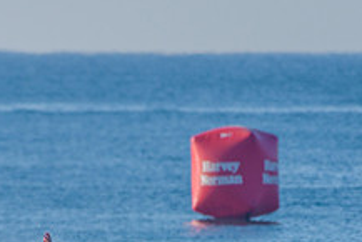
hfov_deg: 1.5
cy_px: 305
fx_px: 13463
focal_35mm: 1338
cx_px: 10
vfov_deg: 1.0
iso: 220
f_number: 5.6
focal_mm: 500
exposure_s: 1/2000
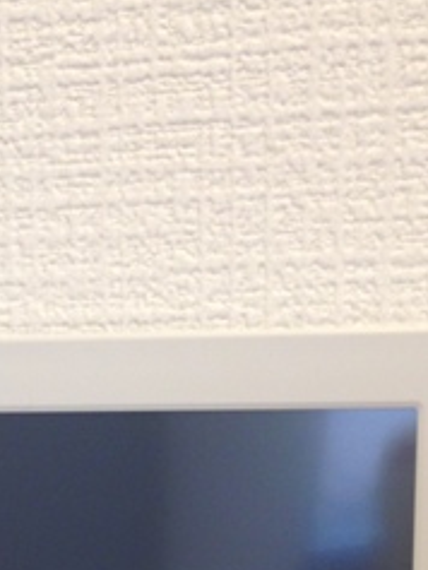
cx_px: 173
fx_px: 1466
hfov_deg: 16.6
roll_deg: -1.3
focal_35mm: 89
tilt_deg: -11.8
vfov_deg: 20.2
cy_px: 738
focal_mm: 4.12
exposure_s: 1/20
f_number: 2.4
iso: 80
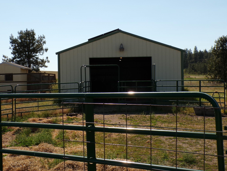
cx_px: 127
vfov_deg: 25.2
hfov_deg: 33.2
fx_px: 380
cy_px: 70
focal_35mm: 58
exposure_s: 1/550
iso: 100
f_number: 5.3
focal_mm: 8.7
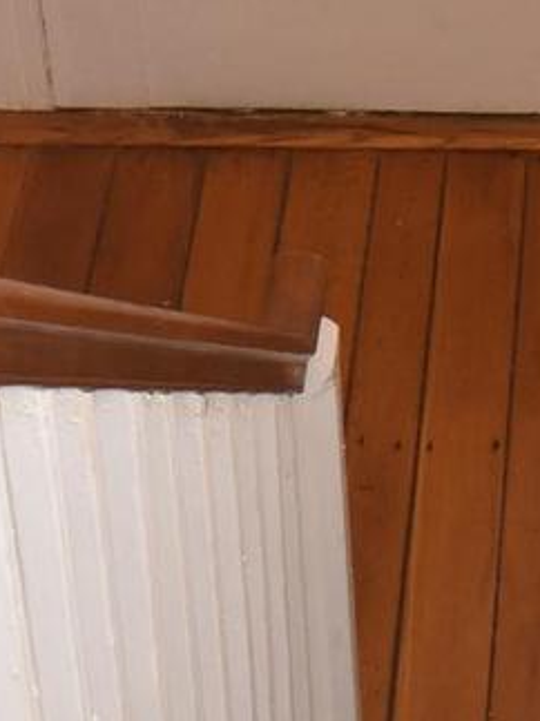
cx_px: 778
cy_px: 350
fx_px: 3434
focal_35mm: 165
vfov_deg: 12.0
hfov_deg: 8.8
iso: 560
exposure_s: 1/60
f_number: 4.5
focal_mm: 24
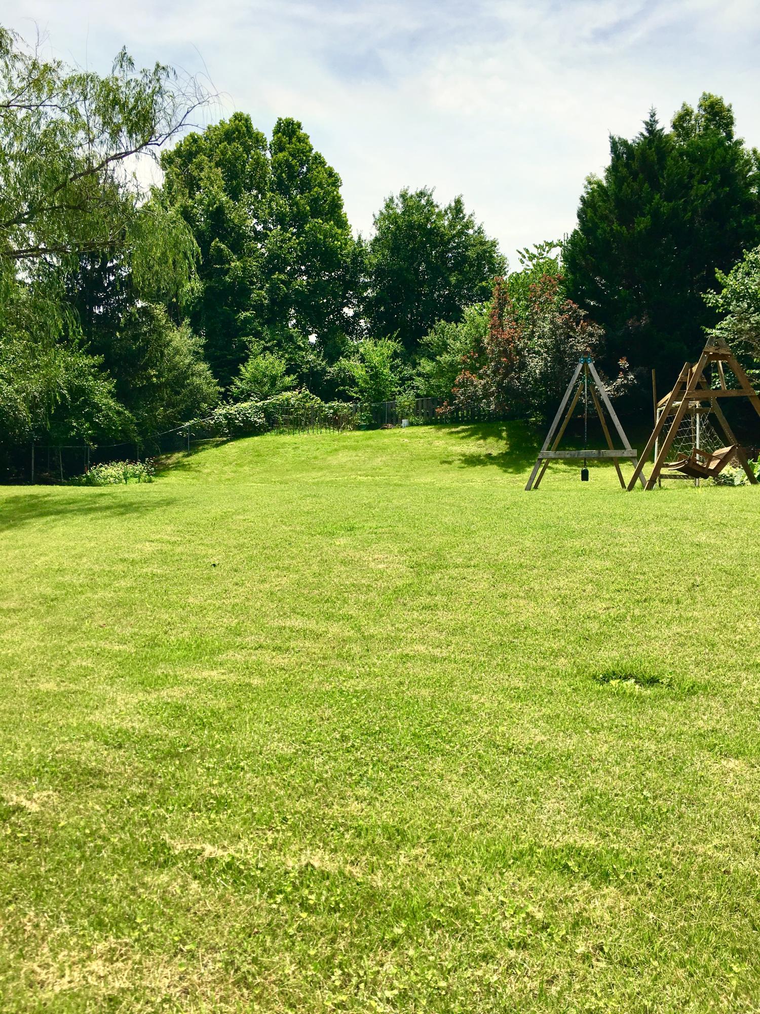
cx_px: 380
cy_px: 507
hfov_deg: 48.2
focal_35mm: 29
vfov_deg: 61.7
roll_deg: -0.7
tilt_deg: +3.5
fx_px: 849
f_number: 2.2
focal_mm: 4.15
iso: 25
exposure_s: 1/1748
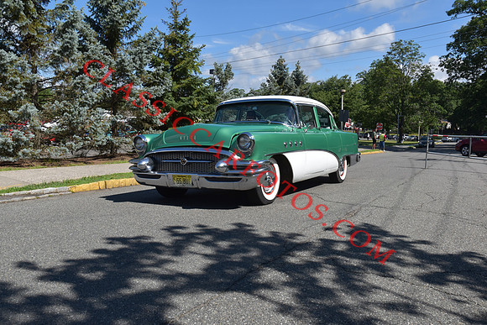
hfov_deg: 57.2
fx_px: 447
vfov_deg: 40.0
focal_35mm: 33
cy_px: 162
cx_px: 244
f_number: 9
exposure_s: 1/320
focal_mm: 22
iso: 200
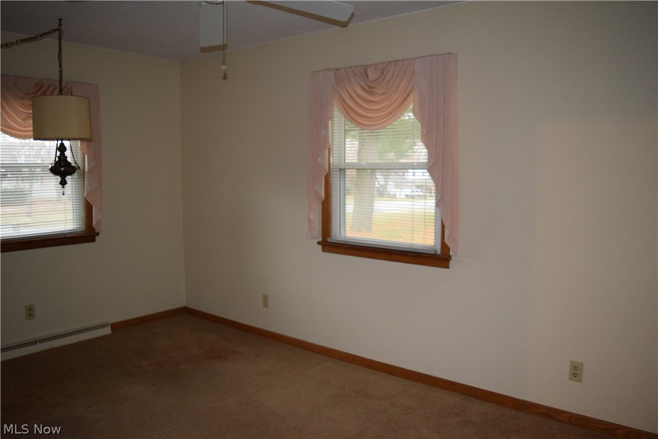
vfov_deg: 47.9
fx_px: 493
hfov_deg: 67.4
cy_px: 220
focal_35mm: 27
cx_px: 329
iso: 2000
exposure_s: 1/60
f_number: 3.5
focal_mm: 18
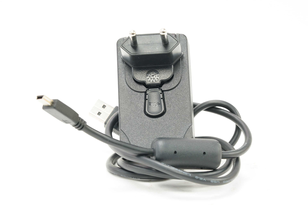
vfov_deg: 15.2
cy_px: 102
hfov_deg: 22.6
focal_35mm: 90
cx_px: 154
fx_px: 769
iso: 200
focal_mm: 90
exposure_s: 1/1.25
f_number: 11
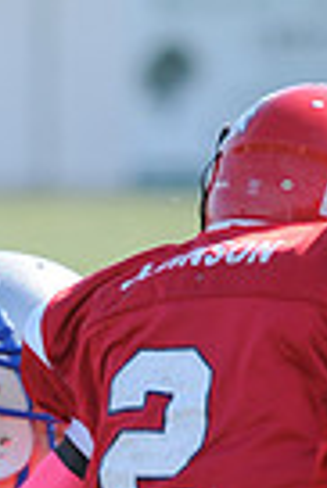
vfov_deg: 1.1
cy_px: 693
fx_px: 26010
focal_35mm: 1914
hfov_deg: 0.7
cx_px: -178
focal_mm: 300
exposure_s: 1/500
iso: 200
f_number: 5
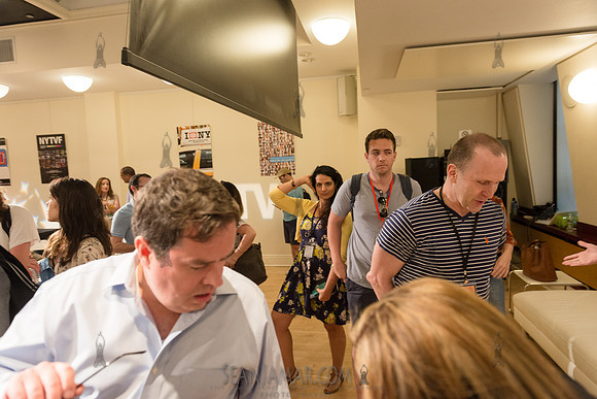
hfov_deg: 73.7
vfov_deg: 53.2
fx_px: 398
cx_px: 298
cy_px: 200
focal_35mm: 24
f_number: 4
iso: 2500
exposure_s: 1/100
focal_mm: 24
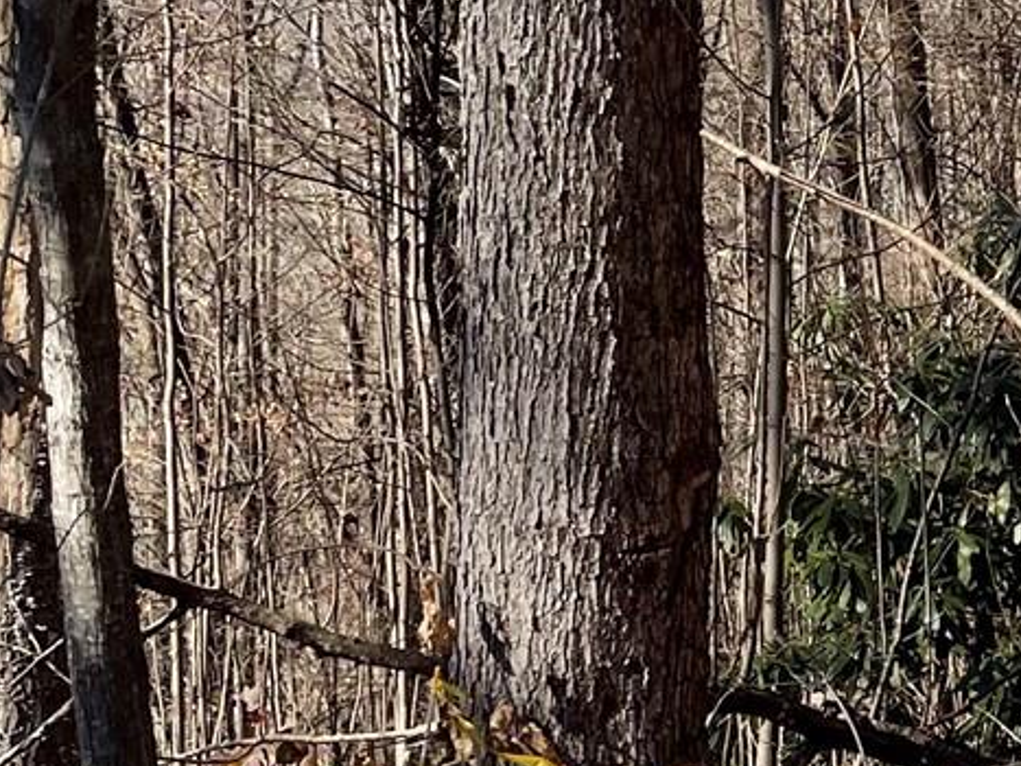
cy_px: 166
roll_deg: -1.1
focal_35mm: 114
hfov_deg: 15.7
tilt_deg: -4.2
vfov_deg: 12.9
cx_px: 1596
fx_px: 3362
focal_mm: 4.2
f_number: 1.6
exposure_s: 1/1531
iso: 32
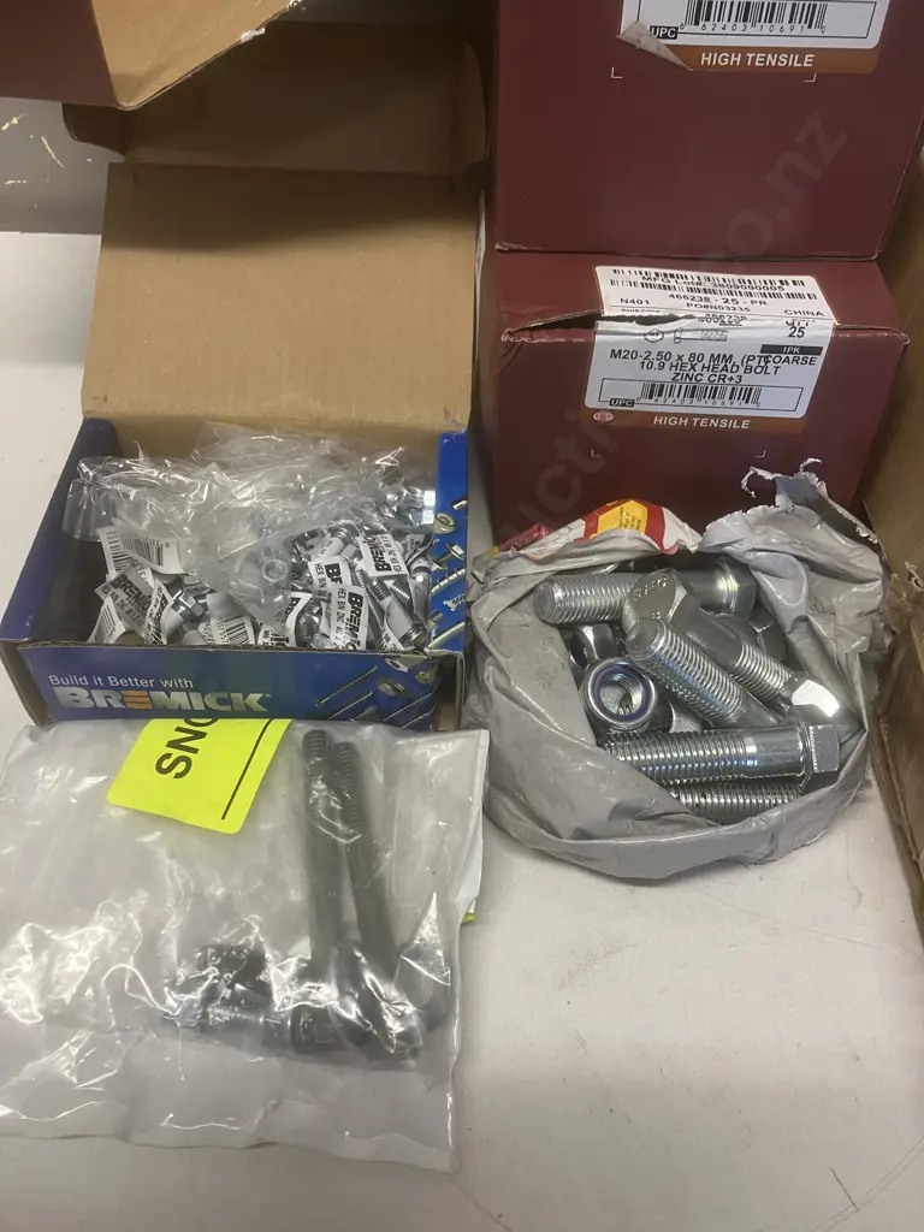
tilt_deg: -49.0
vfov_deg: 63.4
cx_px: 462
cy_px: 616
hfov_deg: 49.7
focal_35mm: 28
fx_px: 997
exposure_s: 1/50
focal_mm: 3.99
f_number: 1.8
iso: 80
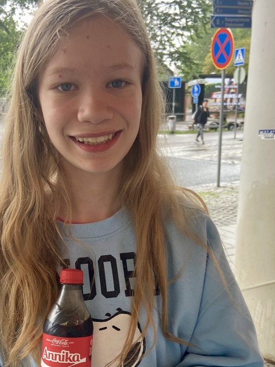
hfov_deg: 36.3
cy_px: 234
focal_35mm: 39
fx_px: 413
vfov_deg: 47.3
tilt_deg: -16.1
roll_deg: +2.1
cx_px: 86
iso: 50
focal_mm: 4.25
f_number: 1.8
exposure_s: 1/121
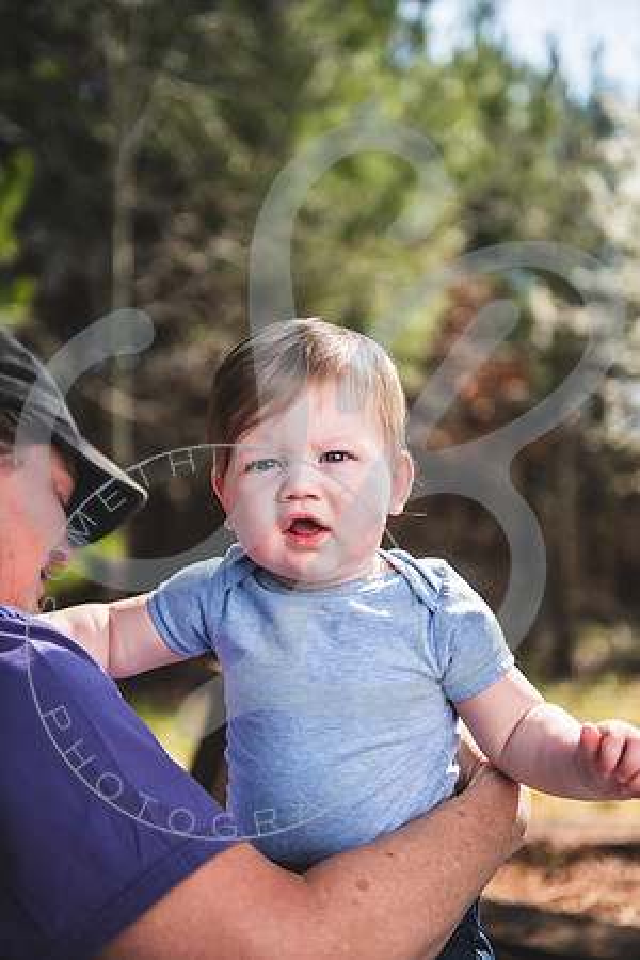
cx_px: 320
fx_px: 1387
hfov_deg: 26.0
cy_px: 480
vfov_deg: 38.2
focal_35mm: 52
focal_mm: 52
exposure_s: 1/1000
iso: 100
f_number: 2.8
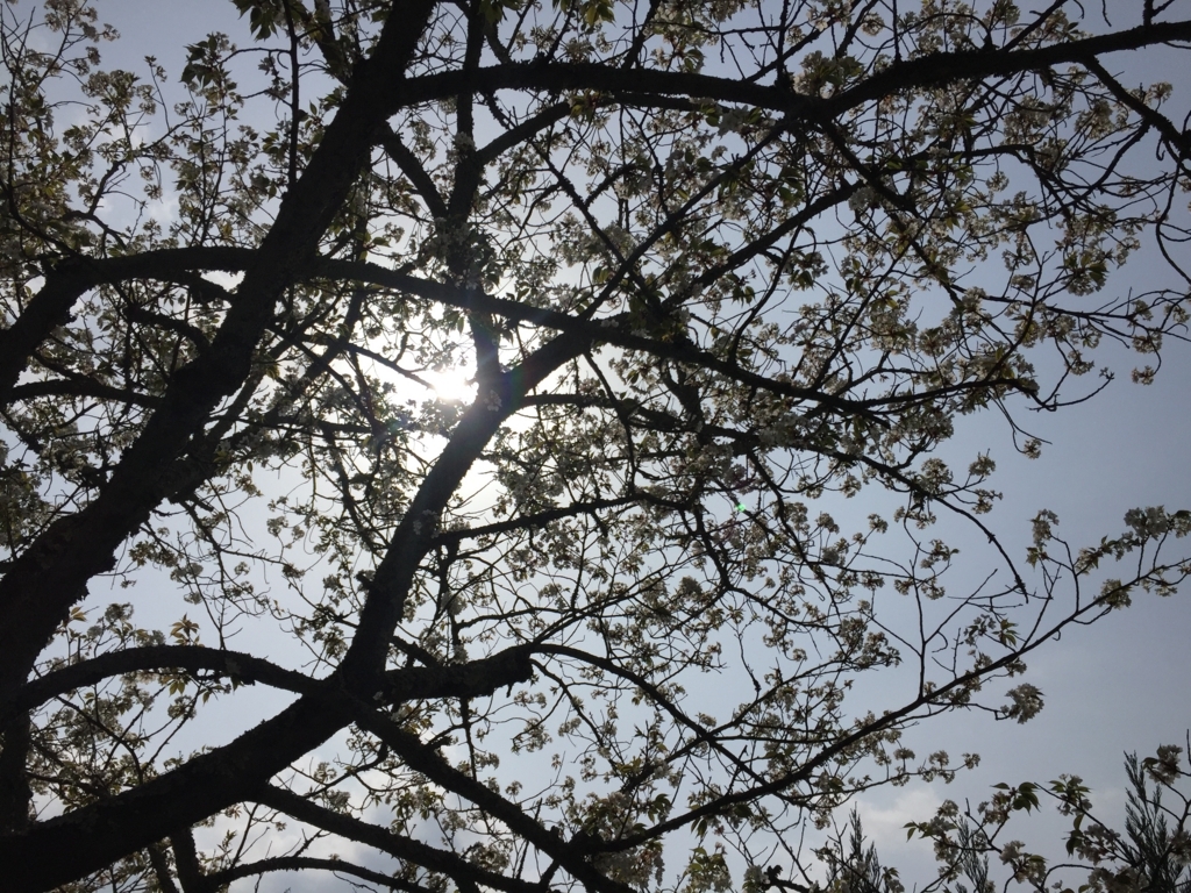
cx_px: 596
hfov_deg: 61.7
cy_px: 446
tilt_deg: +40.8
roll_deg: -0.7
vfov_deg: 48.2
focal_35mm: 29
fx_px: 998
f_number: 2.2
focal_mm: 4.15
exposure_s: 1/13333
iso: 32
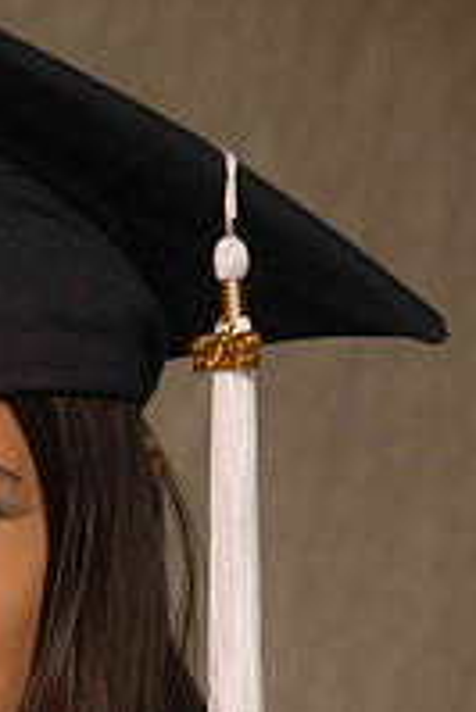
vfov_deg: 7.7
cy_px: 737
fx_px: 5246
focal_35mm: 265
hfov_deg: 5.2
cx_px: -41
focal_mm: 78
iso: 200
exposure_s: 1/160
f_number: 5.6
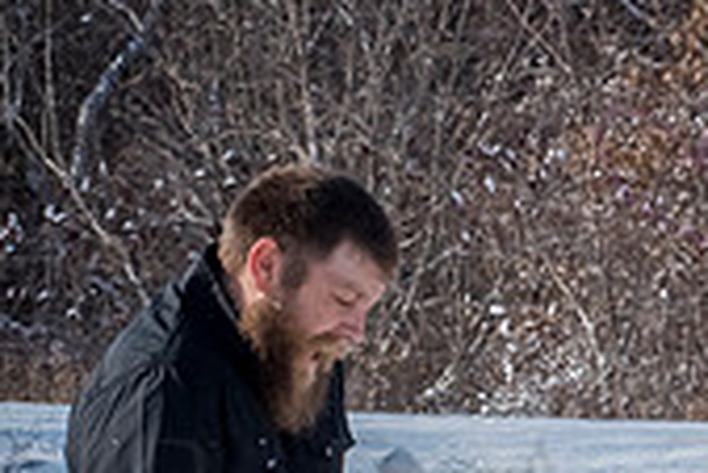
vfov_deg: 3.9
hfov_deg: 5.7
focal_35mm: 356
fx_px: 7007
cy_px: 449
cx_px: 1069
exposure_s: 1/1000
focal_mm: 80
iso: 640
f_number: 14
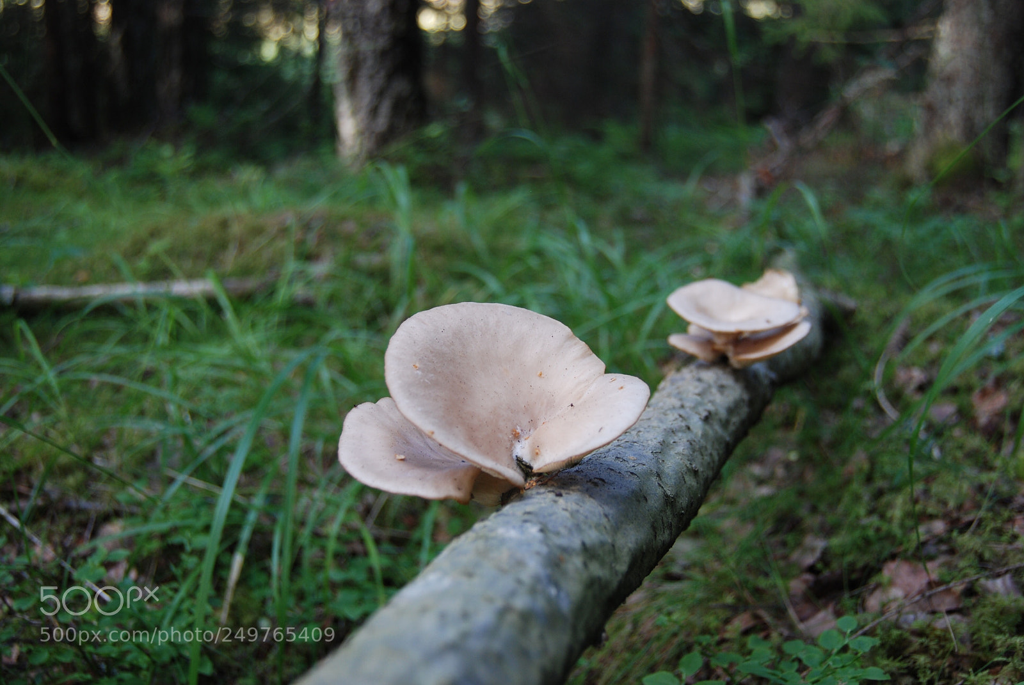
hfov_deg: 43.6
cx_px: 512
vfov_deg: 29.9
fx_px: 1282
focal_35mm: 45
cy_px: 342
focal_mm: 30
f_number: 4.2
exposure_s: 1/30
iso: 200
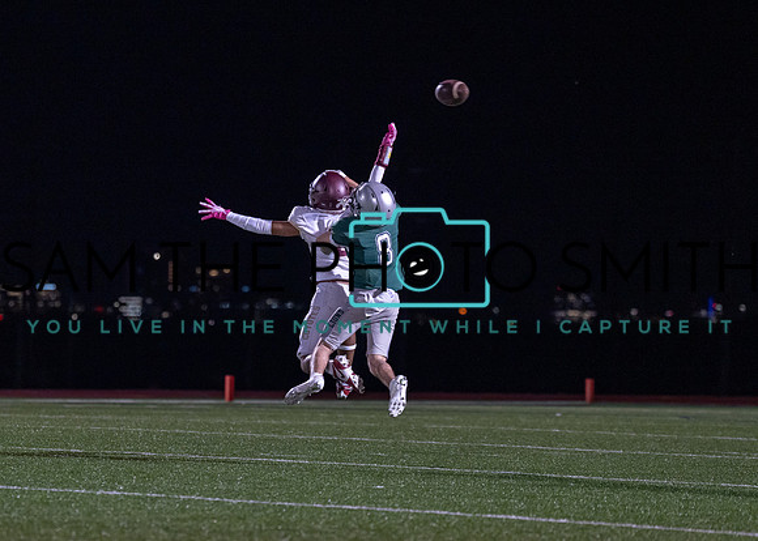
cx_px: 324
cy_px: 340
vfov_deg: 8.1
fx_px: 3842
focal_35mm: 178
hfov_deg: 11.3
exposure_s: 1/1000
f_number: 2.8
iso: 2000
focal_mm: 122
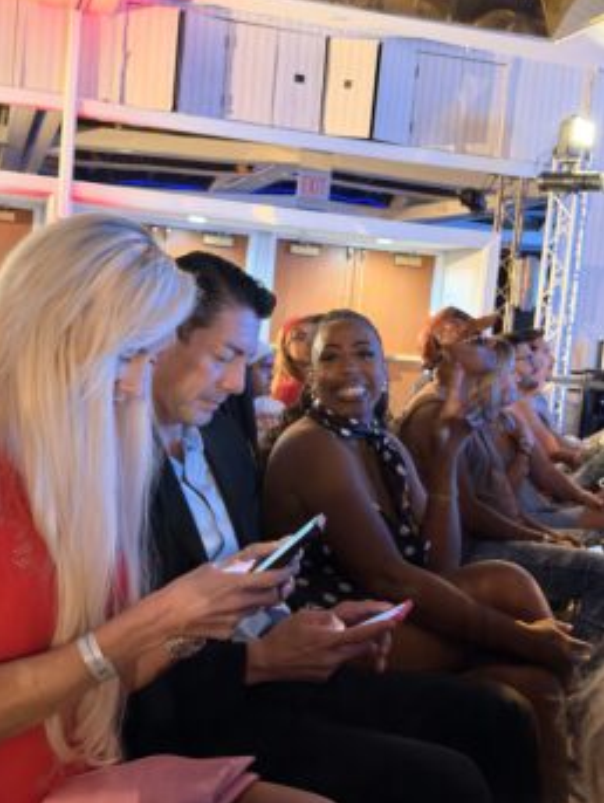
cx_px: 298
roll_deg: -6.2
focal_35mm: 49
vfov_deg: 38.9
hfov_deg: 29.7
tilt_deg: -4.2
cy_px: 398
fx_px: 1138
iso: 500
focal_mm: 6.76
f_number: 1.78
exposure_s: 1/30
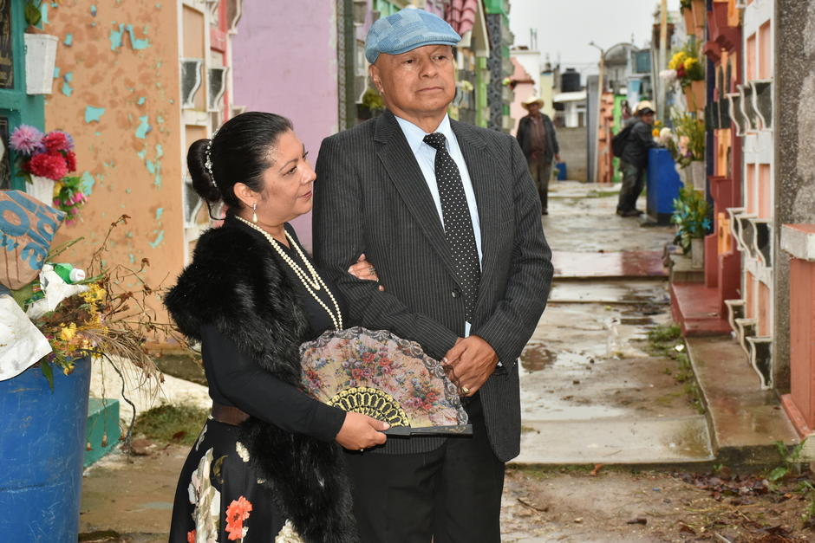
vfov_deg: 20.2
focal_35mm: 68
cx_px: 408
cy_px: 272
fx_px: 1528
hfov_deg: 29.9
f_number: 6.3
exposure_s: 1/250
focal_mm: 45
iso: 400
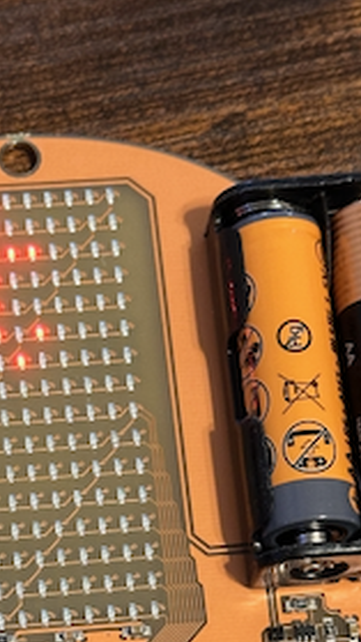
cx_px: 32
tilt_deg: -70.6
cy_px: 552
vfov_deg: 17.6
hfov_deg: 10.1
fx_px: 2041
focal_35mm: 120
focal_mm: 6.86
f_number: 1.78
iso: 320
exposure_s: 1/40
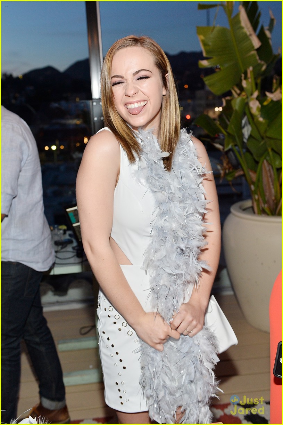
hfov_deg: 36.9
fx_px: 424
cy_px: 212
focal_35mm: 36
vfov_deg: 53.1
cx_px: 142
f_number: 4.5
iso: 1250
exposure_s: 1/125
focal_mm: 36
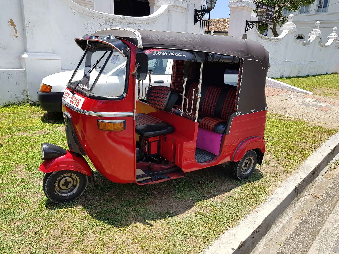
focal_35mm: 26
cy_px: 127
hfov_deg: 67.3
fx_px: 255
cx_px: 170
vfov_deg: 53.1
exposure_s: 1/1352
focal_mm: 4.2
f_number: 1.7
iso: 40
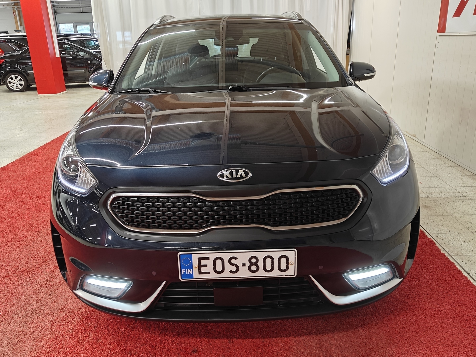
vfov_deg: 46.8
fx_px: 413
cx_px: 238
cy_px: 178
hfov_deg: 60.0
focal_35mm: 30
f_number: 1.8
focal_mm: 5.59
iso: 80
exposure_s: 1/50
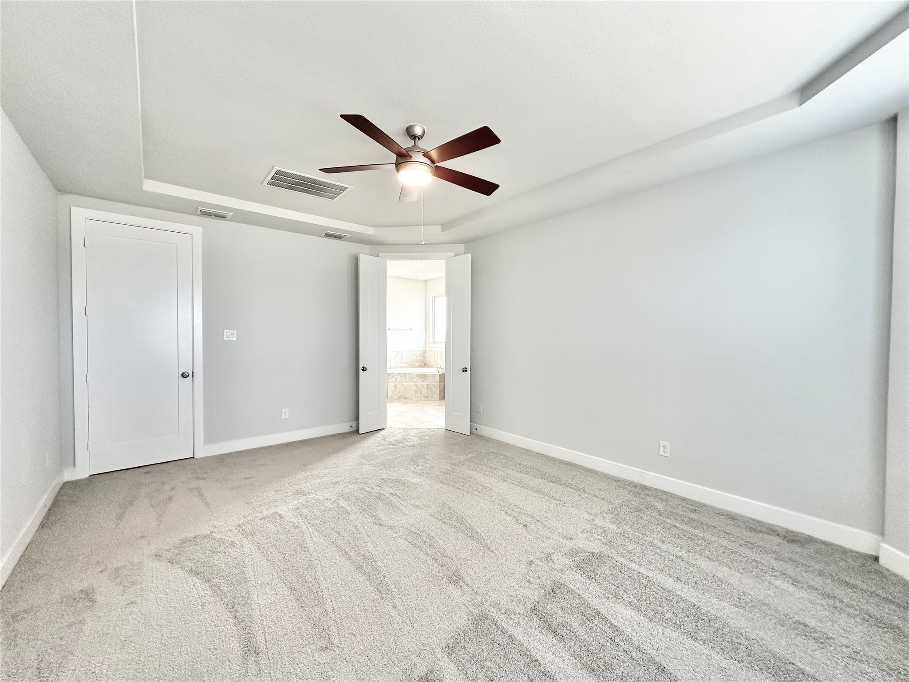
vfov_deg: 85.7
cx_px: 454
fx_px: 368
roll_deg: -0.1
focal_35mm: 14
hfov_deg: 102.1
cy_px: 341
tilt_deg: -1.0
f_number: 2.2
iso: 160
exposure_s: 1/120
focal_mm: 2.22
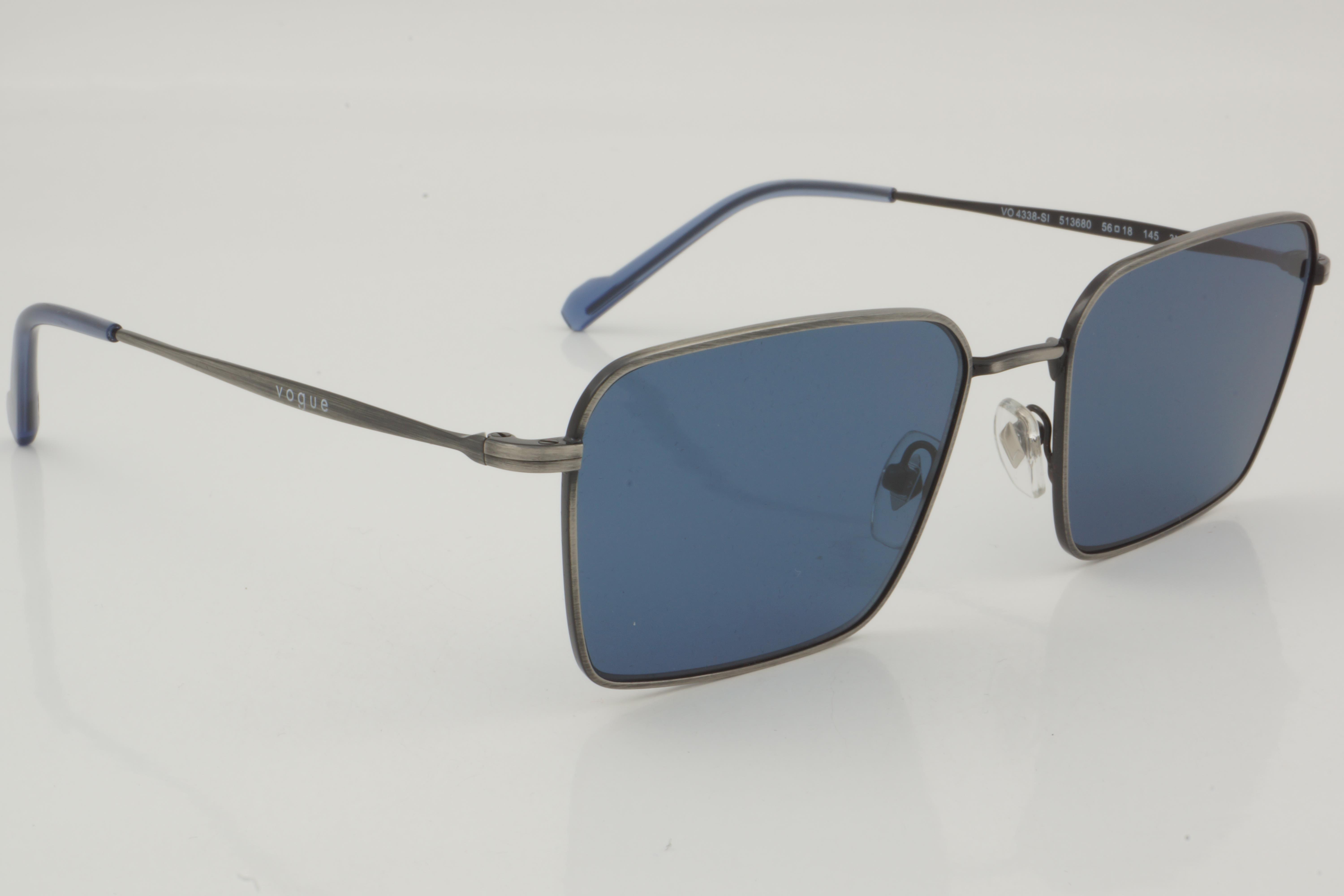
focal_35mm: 75
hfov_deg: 27.0
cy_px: 448
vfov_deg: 18.2
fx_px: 2800
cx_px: 672
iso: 100
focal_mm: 50
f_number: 32
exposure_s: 1/3
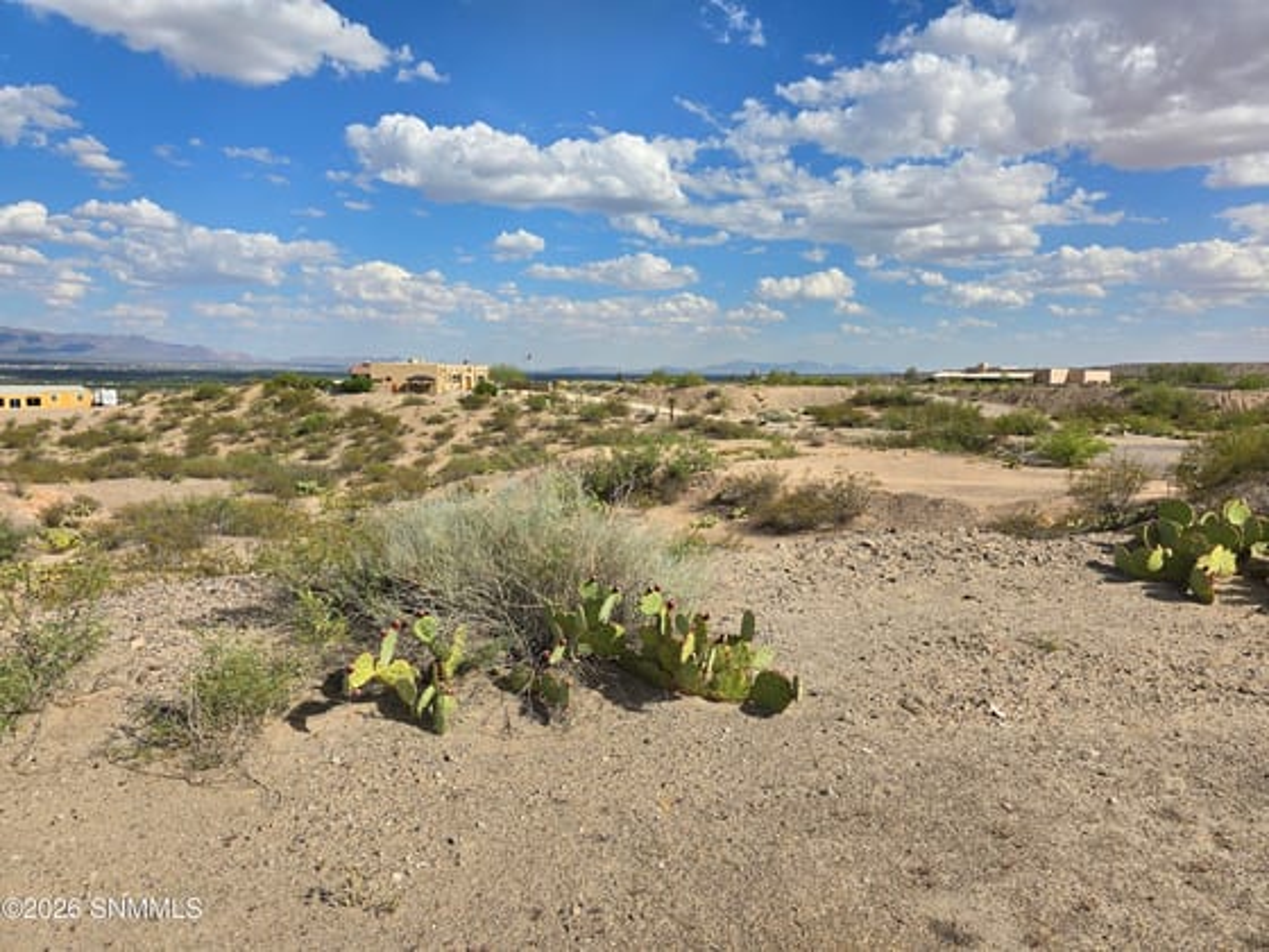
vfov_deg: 58.9
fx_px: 843
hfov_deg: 73.9
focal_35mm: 23
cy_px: 476
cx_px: 634
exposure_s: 1/1114
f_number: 1.7
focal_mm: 6.3
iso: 12
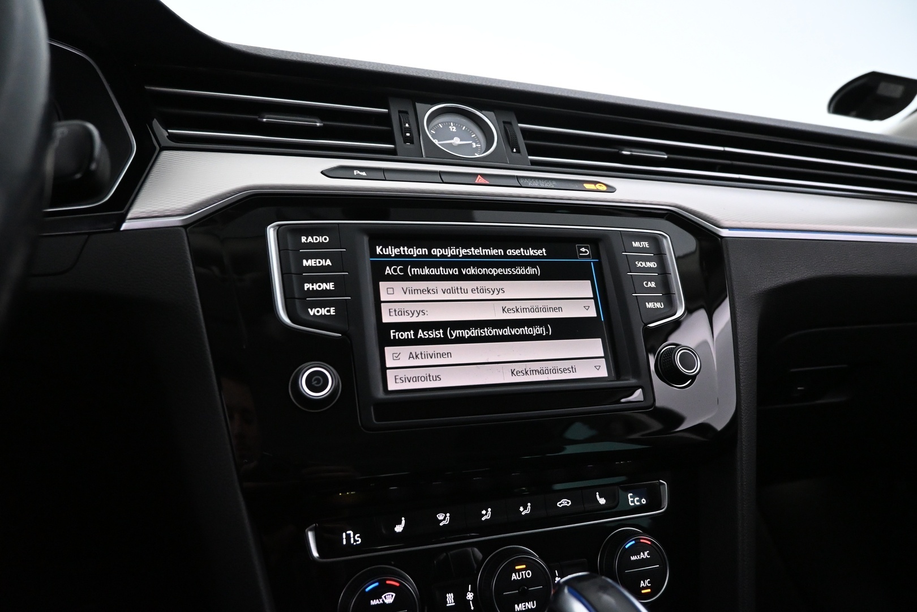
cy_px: 306
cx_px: 458
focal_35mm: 24
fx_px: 611
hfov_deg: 73.7
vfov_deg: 53.1
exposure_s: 1/60
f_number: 4
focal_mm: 16
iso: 4000
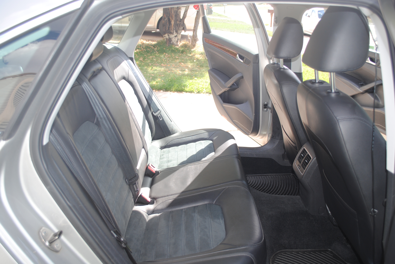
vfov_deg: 40.1
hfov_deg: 57.2
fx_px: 363
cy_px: 132
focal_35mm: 33
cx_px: 198
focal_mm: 22
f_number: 3.8
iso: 125
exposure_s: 1/125
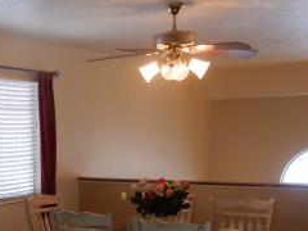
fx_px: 569
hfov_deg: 29.1
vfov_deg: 21.7
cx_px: 33
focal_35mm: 64
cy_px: 254
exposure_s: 1/30
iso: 200
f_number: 3.4
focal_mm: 4.3
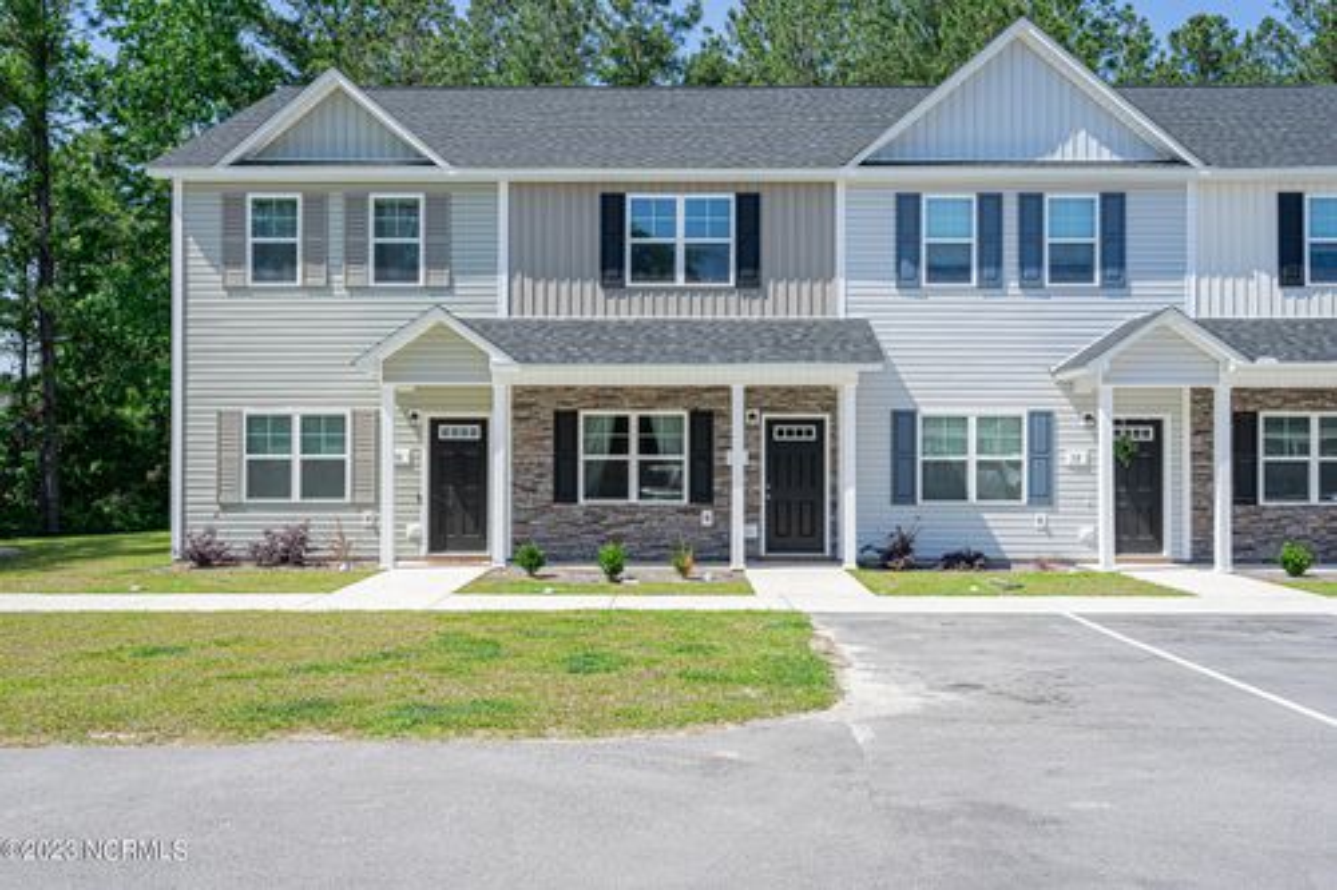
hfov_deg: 57.0
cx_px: 668
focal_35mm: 33
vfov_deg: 39.8
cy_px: 445
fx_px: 1232
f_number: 7.1
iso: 100
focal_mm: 33
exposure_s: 1/160
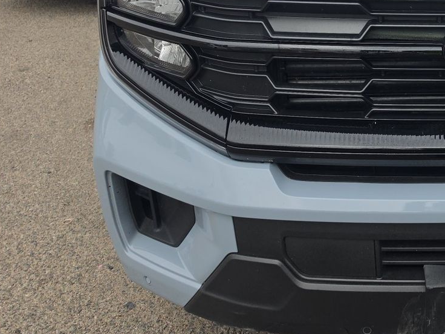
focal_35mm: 50
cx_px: 466
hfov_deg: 34.1
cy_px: 36
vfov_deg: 28.1
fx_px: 643
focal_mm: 6.5
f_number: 1.4
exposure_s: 1/3808
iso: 63
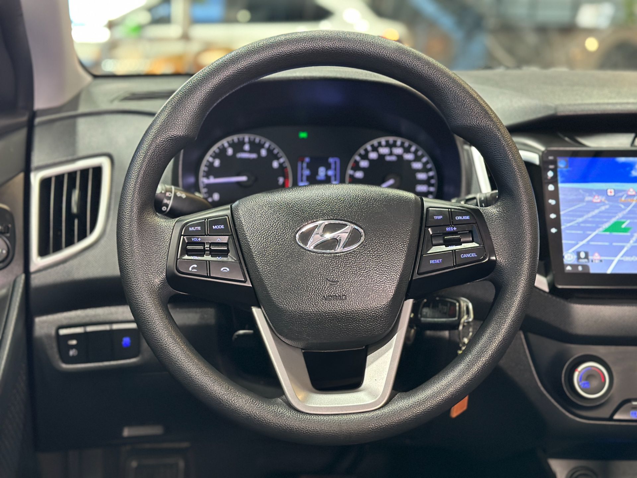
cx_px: 318
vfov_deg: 30.3
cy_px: 239
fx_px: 883
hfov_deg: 39.7
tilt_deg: -14.2
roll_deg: -1.6
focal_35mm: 48
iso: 500
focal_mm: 6.86
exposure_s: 1/40
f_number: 1.78
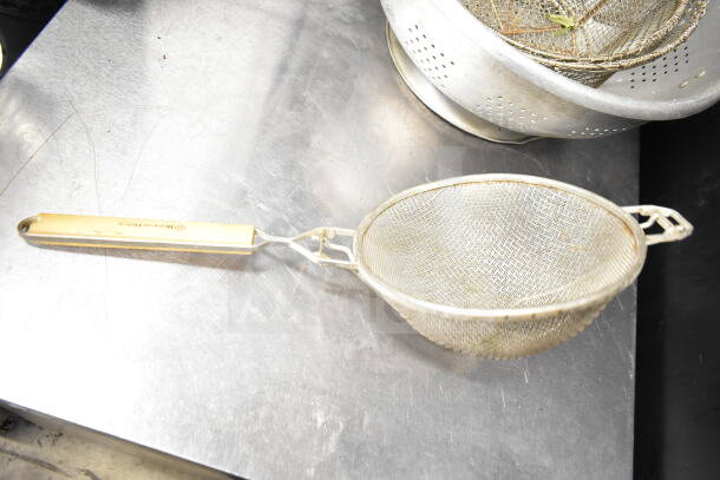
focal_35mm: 27
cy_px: 240
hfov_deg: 67.4
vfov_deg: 48.0
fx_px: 540
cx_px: 360
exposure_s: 1/30
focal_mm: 18
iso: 2500
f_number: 3.5
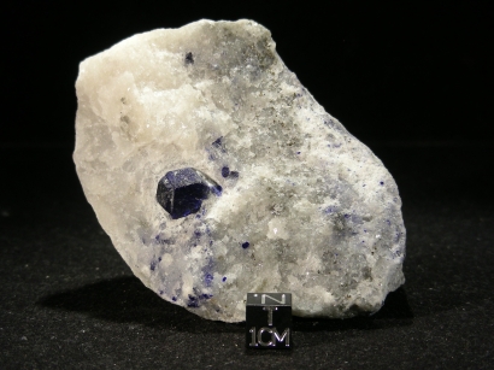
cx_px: 247
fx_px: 1241
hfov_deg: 22.5
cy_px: 185
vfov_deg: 17.0
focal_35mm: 87
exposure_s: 1/52.5
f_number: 3.5
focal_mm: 14.6
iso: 50
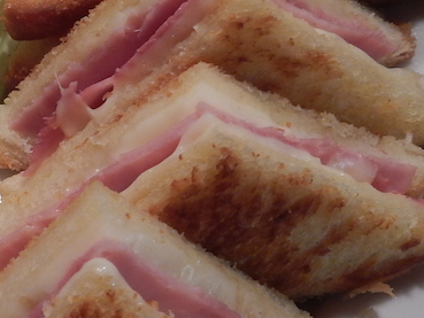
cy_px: 162
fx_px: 1115
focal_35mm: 91
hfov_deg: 20.3
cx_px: -72
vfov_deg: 16.2
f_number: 3.9
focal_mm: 5
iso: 160
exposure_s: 1/30
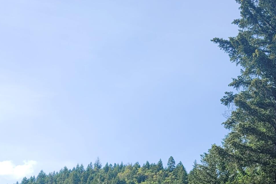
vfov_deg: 14.9
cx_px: 243
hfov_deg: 24.4
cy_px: 322
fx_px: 621
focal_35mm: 81
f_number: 1.8
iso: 20
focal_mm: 7
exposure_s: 1/629
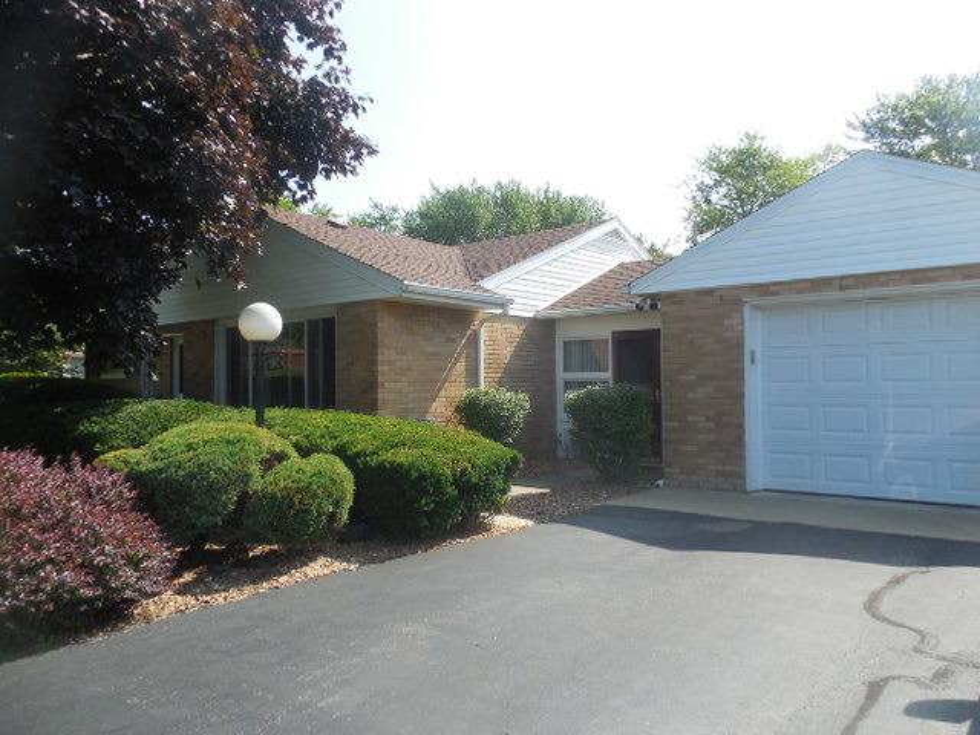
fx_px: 708
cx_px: 490
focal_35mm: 25
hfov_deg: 69.4
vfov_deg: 54.9
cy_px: 368
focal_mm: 4.5
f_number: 3.3
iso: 125
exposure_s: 1/500
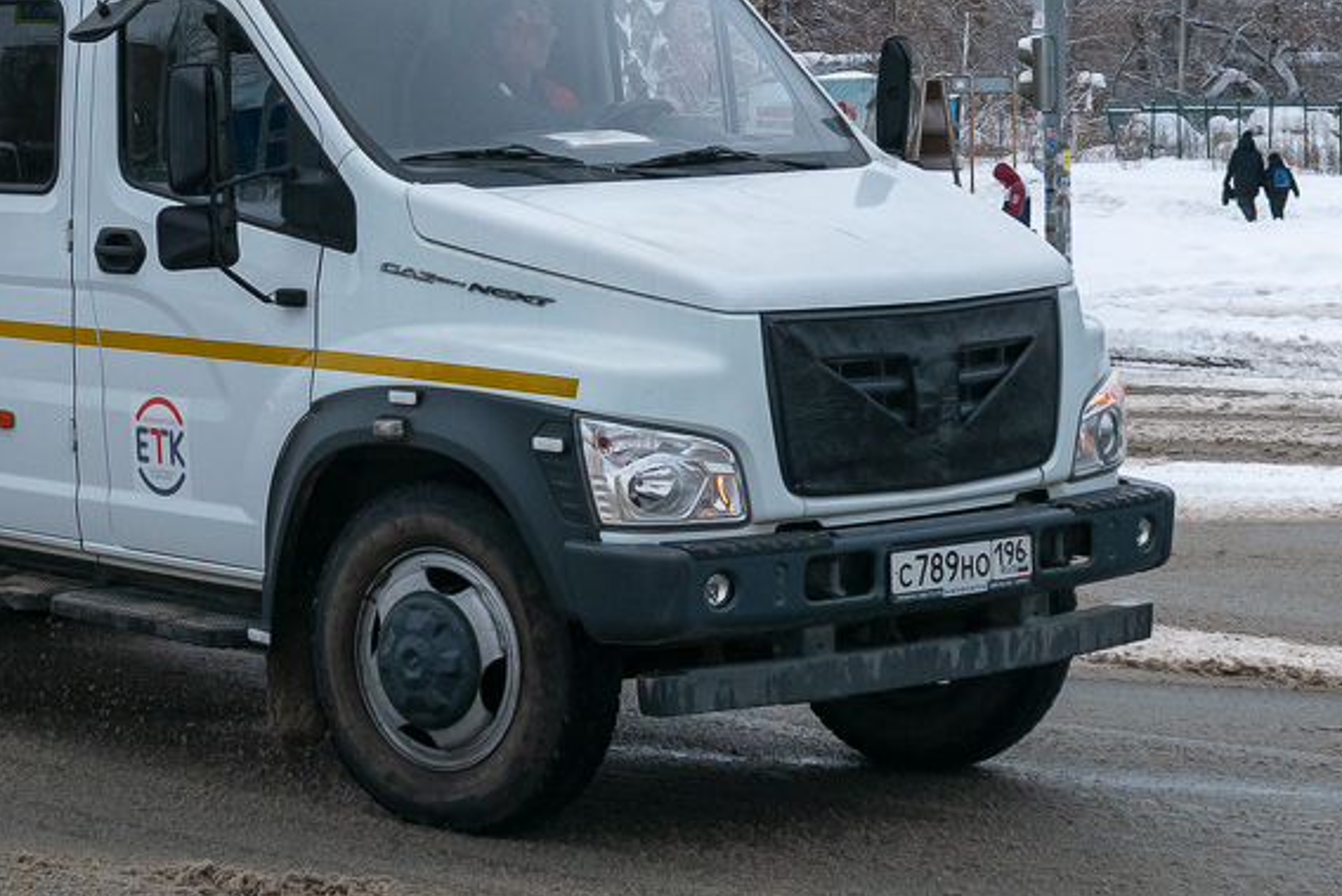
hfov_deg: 26.3
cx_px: 357
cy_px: 102
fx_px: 2834
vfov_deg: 17.7
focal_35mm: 76
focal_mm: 24
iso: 400
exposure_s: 1/1600
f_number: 6.3
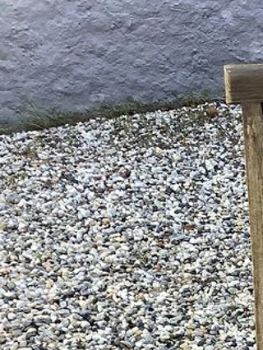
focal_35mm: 97
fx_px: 982
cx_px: 387
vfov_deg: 18.8
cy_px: 455
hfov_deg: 14.3
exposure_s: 1/120
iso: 40
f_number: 2.4
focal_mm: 3.3
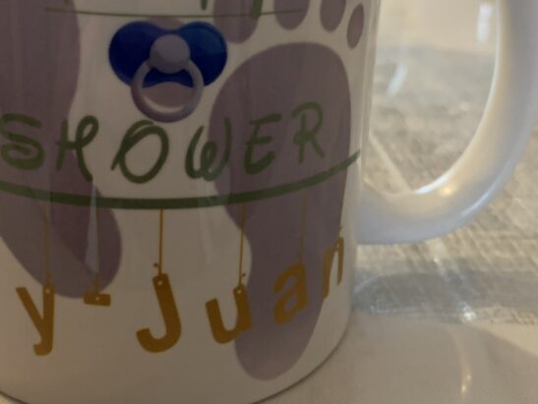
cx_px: 220
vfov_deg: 37.4
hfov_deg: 48.7
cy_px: 140
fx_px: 591
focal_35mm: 38
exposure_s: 1/60
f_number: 1.8
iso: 250
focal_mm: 4.25
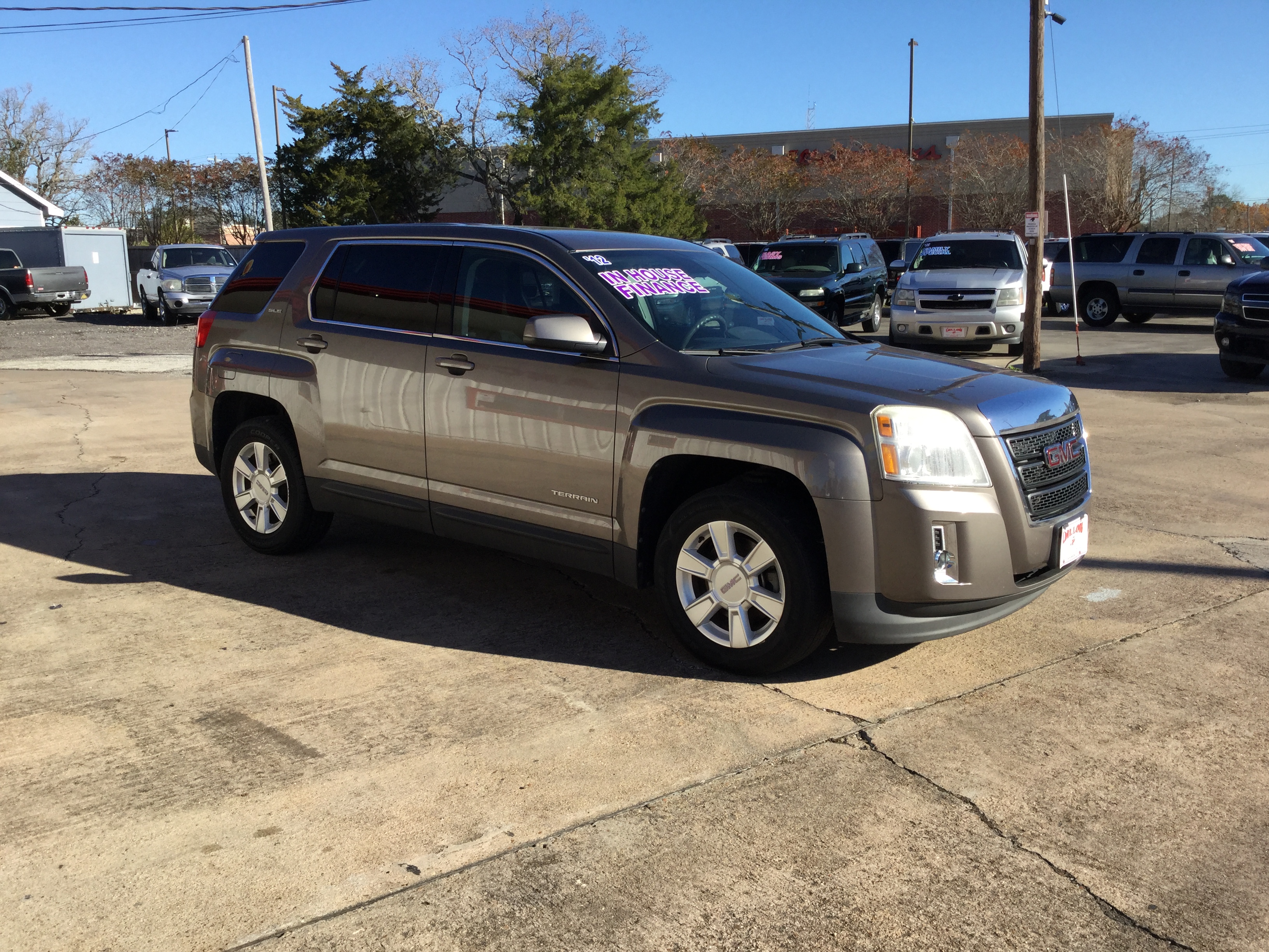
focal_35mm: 31
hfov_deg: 58.4
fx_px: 1136
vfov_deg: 45.4
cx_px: 634
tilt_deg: -10.4
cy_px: 476
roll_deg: -0.4
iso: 25
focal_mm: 3.3
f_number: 2.4
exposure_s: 1/867
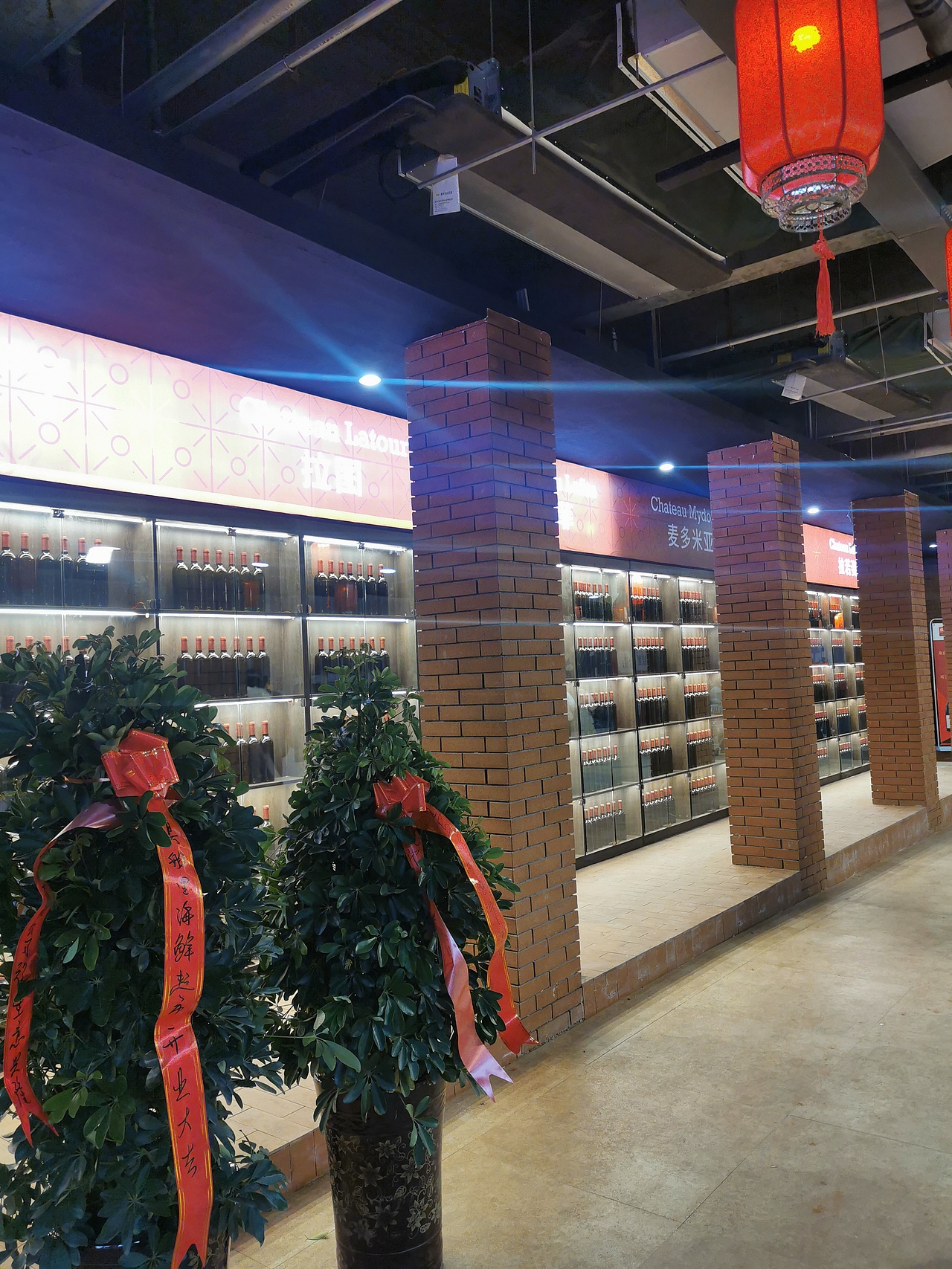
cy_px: 634
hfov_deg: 51.3
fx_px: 990
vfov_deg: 65.3
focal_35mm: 27
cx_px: 476
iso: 100
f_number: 1.6
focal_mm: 5.56
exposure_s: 1/50
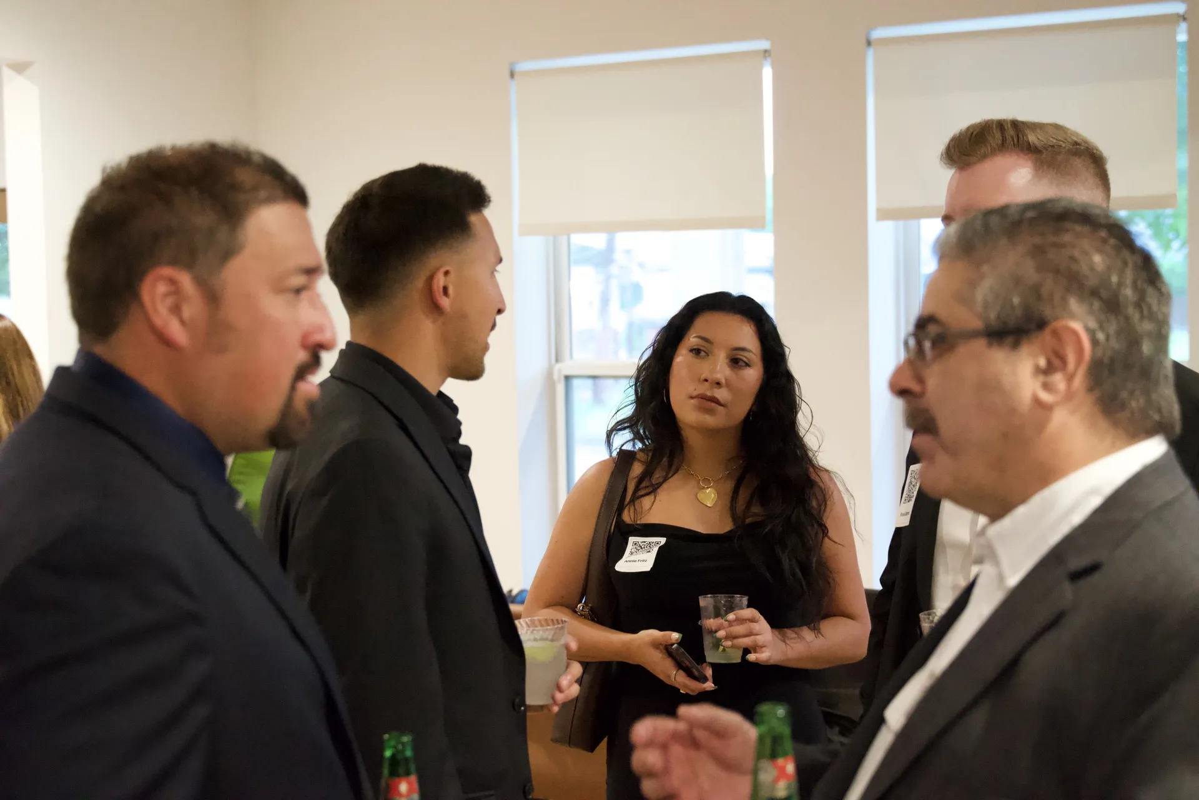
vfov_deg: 22.6
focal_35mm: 60
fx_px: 1998
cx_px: 600
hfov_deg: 33.4
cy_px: 400
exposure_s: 1/200
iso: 10000
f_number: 2.8
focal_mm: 40
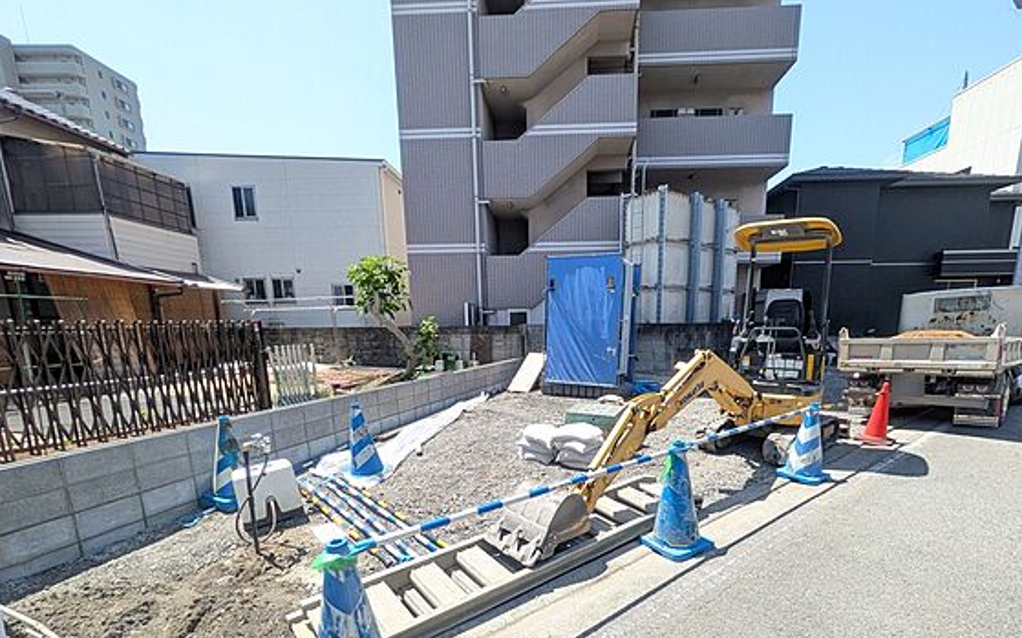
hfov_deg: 94.3
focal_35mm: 17
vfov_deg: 66.5
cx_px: 541
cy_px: 415
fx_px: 473
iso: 50
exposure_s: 1/646
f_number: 2.2
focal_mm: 1.83
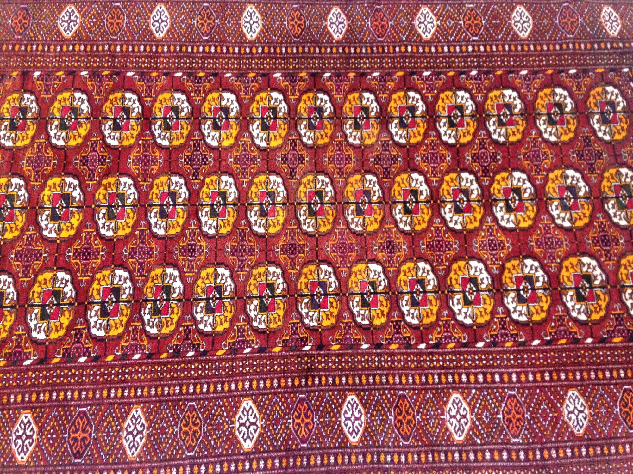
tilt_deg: -73.8
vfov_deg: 42.9
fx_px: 603
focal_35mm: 33
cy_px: 237
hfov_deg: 55.4
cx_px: 316
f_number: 2.4
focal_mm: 4.12
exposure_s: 1/15
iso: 400
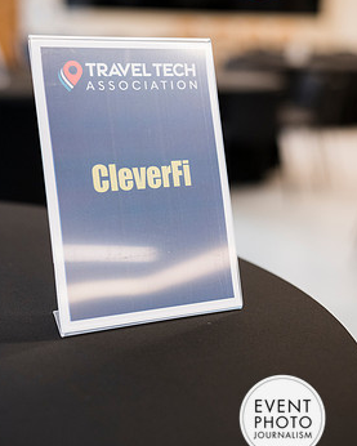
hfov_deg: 25.0
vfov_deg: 30.9
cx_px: 174
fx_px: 805
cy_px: 211
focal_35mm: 61
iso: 1250
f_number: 3.2
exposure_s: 1/200
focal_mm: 50
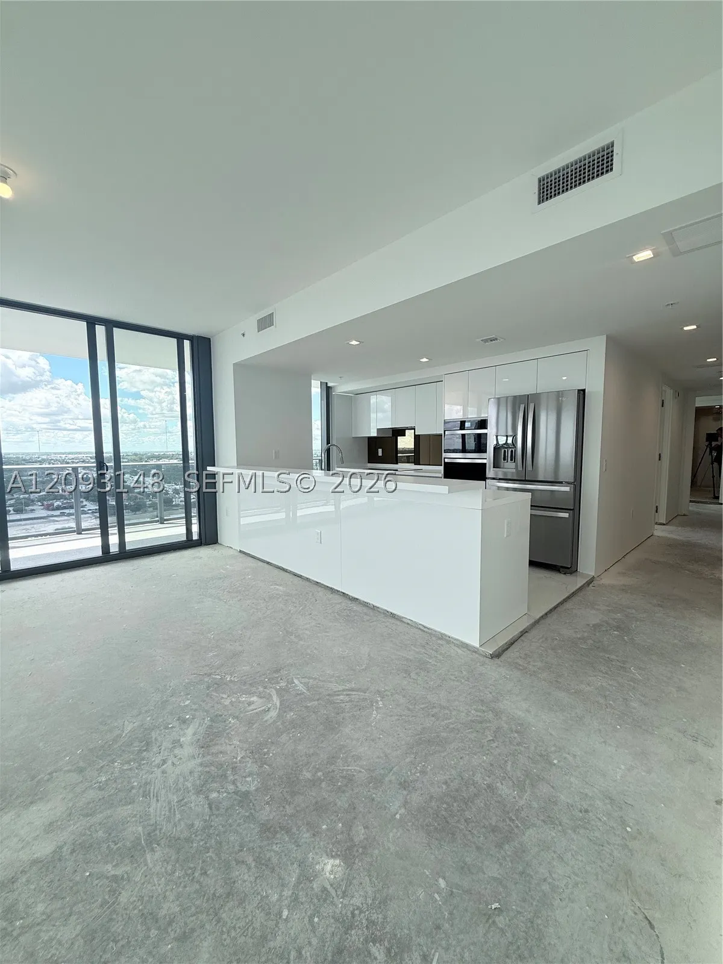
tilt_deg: -4.0
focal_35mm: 14
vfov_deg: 102.1
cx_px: 362
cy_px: 482
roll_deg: -0.3
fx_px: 390
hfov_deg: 85.7
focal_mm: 2.22
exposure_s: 1/400
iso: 50
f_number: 2.2
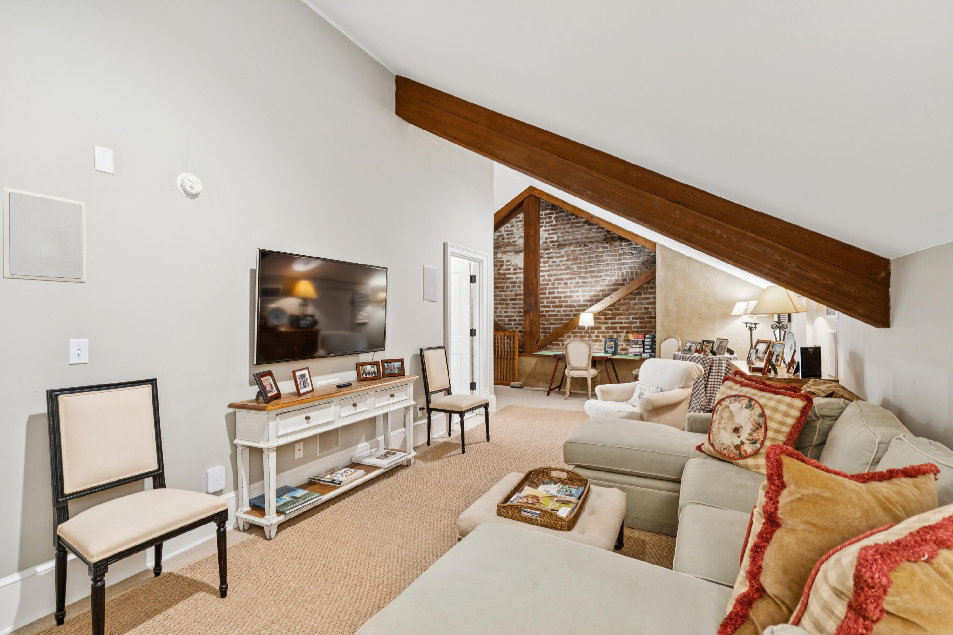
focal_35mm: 16
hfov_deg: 96.7
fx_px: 424
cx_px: 476
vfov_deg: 73.7
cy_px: 318
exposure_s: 1/1.25
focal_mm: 16
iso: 400
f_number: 8
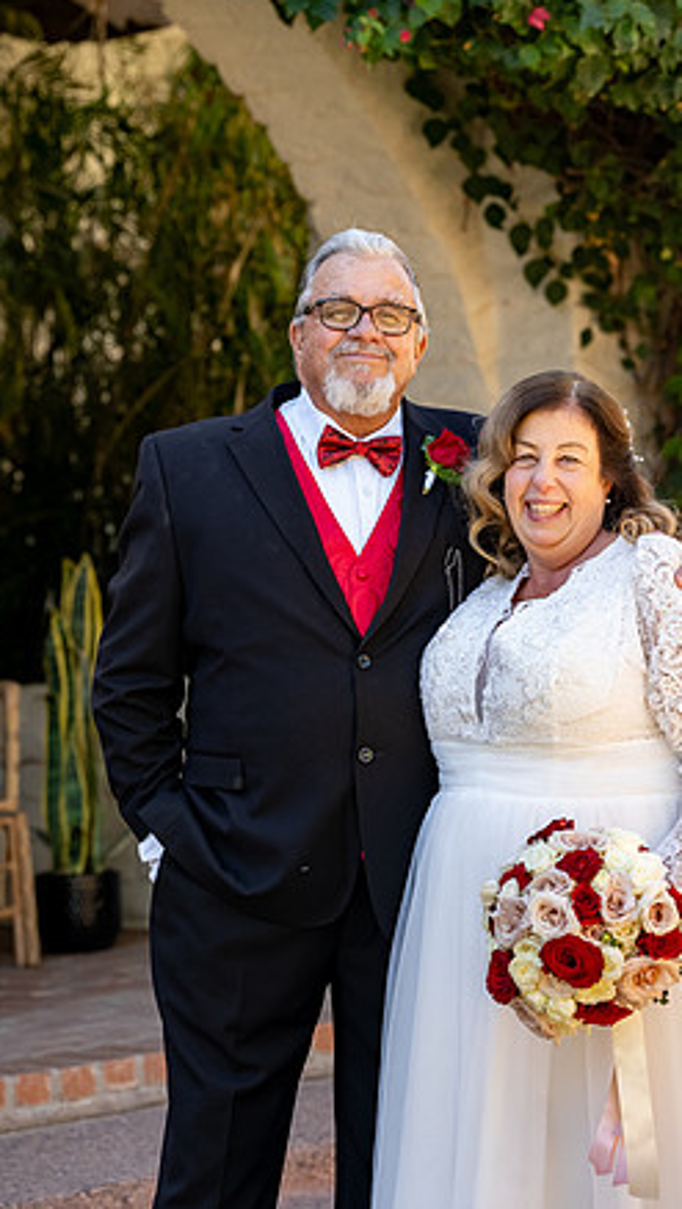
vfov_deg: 12.5
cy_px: 607
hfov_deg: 7.1
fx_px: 5519
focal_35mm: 172
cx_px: 395
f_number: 5.6
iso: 640
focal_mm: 160
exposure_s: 1/250
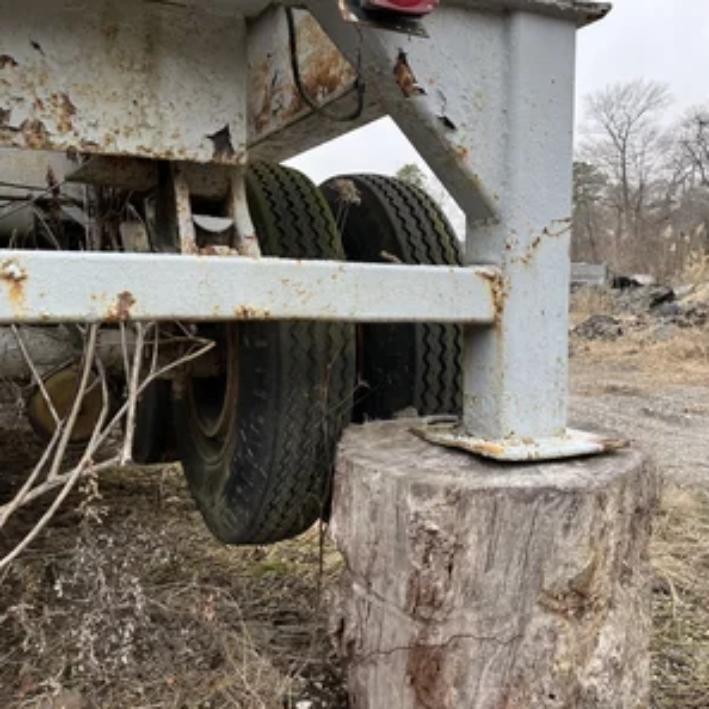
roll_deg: +2.4
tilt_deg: -7.6
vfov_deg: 52.5
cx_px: 339
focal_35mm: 31
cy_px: 356
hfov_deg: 52.5
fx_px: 718
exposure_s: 1/317
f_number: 1.6
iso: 50
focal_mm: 5.1
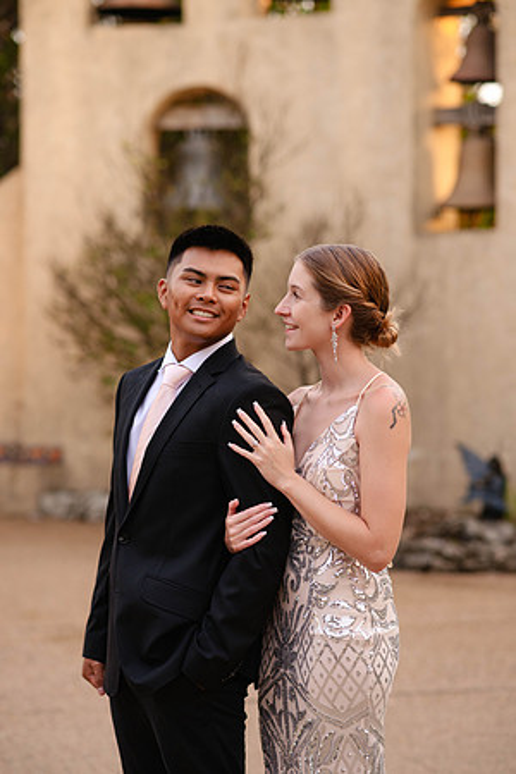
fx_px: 1827
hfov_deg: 16.1
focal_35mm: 85
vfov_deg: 23.9
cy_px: 387
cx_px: 258
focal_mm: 85
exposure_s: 1/125
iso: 400
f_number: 2.8
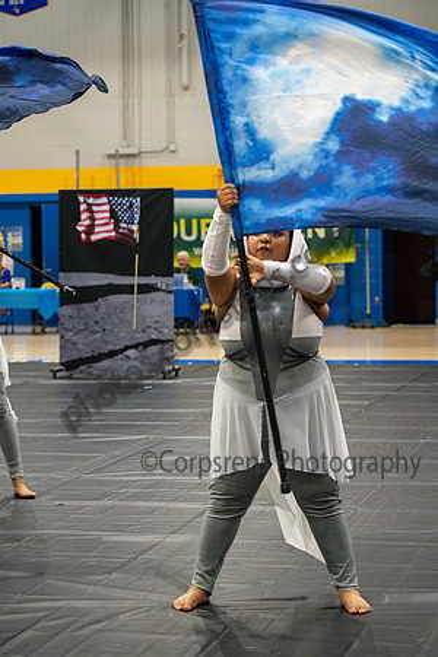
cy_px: 328
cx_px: 219
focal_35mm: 86
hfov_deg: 15.9
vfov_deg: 23.6
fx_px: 1569
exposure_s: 1/500
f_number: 4
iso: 3600
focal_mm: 86
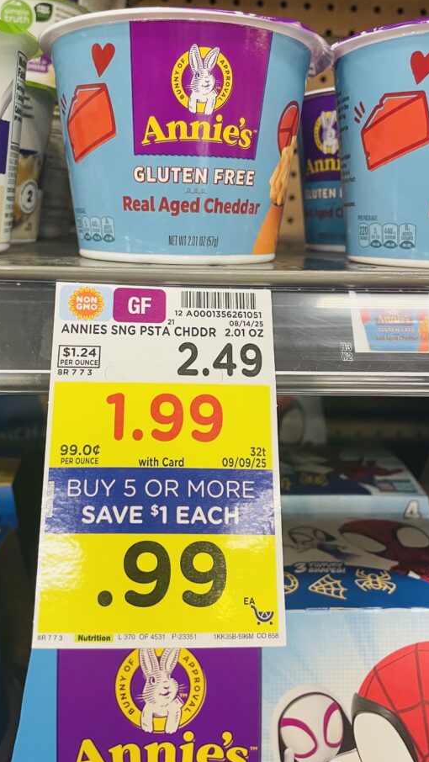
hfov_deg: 36.6
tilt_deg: -12.1
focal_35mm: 32
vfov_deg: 60.8
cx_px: 183
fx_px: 647
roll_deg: -1.9
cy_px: 333
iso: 100
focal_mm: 4.2
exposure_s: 1/66
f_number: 1.6
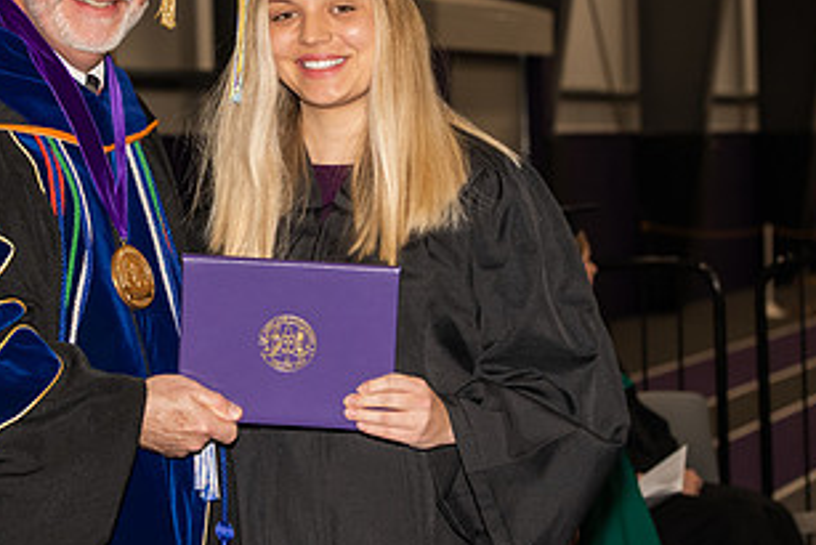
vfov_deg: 9.1
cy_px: 203
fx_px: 3424
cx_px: 202
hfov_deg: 13.5
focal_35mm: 151
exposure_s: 1/200
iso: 1000
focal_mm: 80
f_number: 5.6
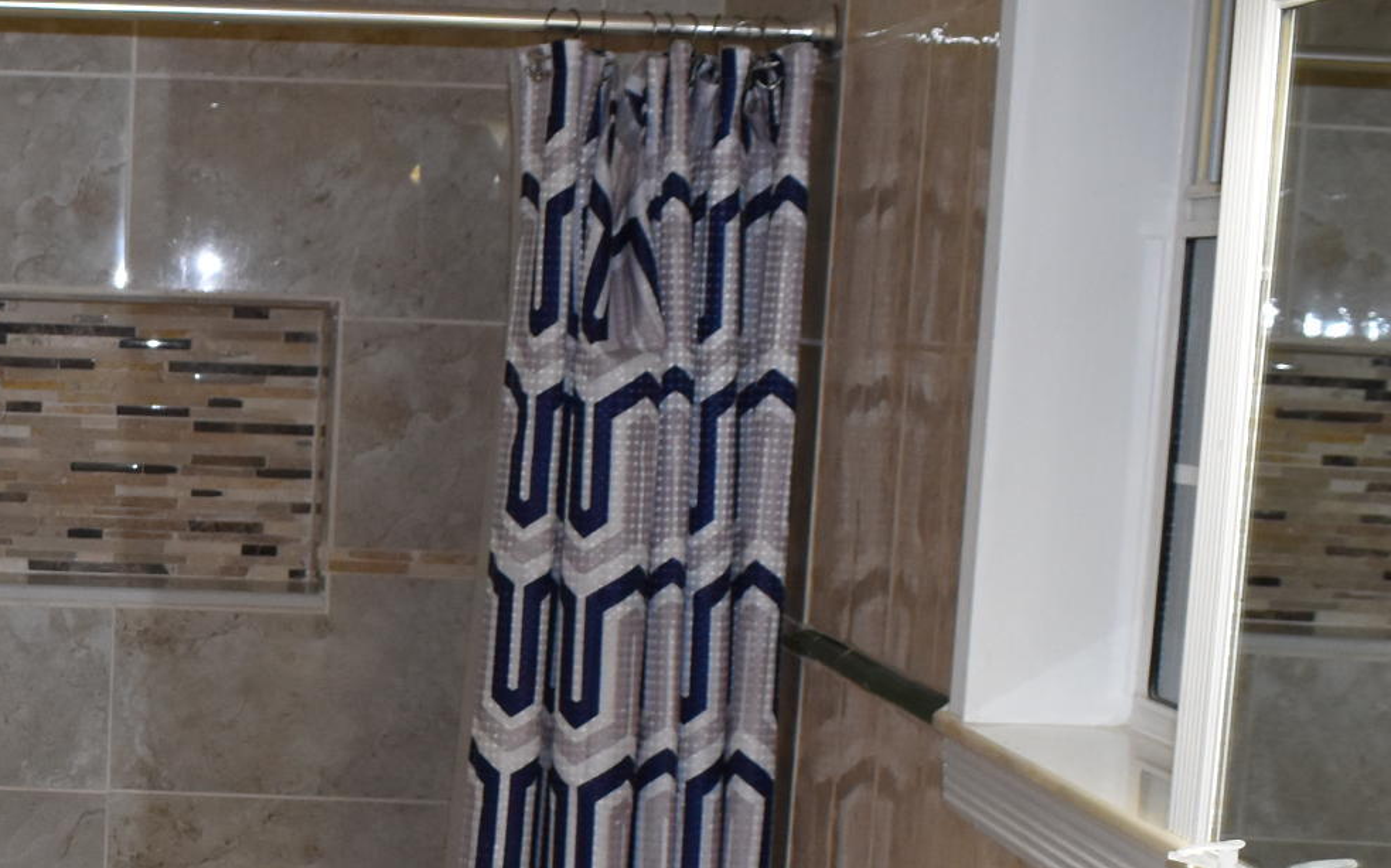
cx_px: 27
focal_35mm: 84
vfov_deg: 15.2
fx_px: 3184
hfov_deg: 23.7
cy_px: 915
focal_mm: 18
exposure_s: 1/125
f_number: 5.6
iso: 800
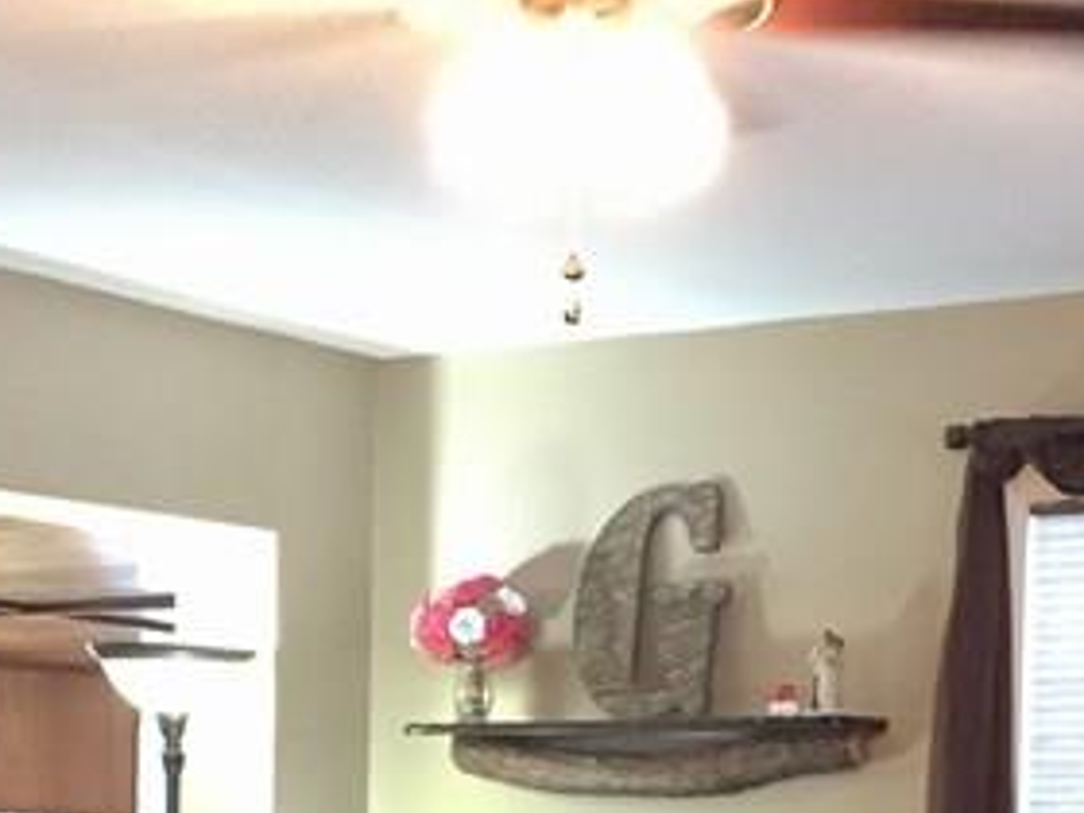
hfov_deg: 18.5
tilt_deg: -5.0
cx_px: 627
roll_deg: -1.5
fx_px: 3319
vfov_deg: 13.3
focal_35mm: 106
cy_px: 1146
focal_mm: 4.15
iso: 250
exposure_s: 1/15
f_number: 2.2
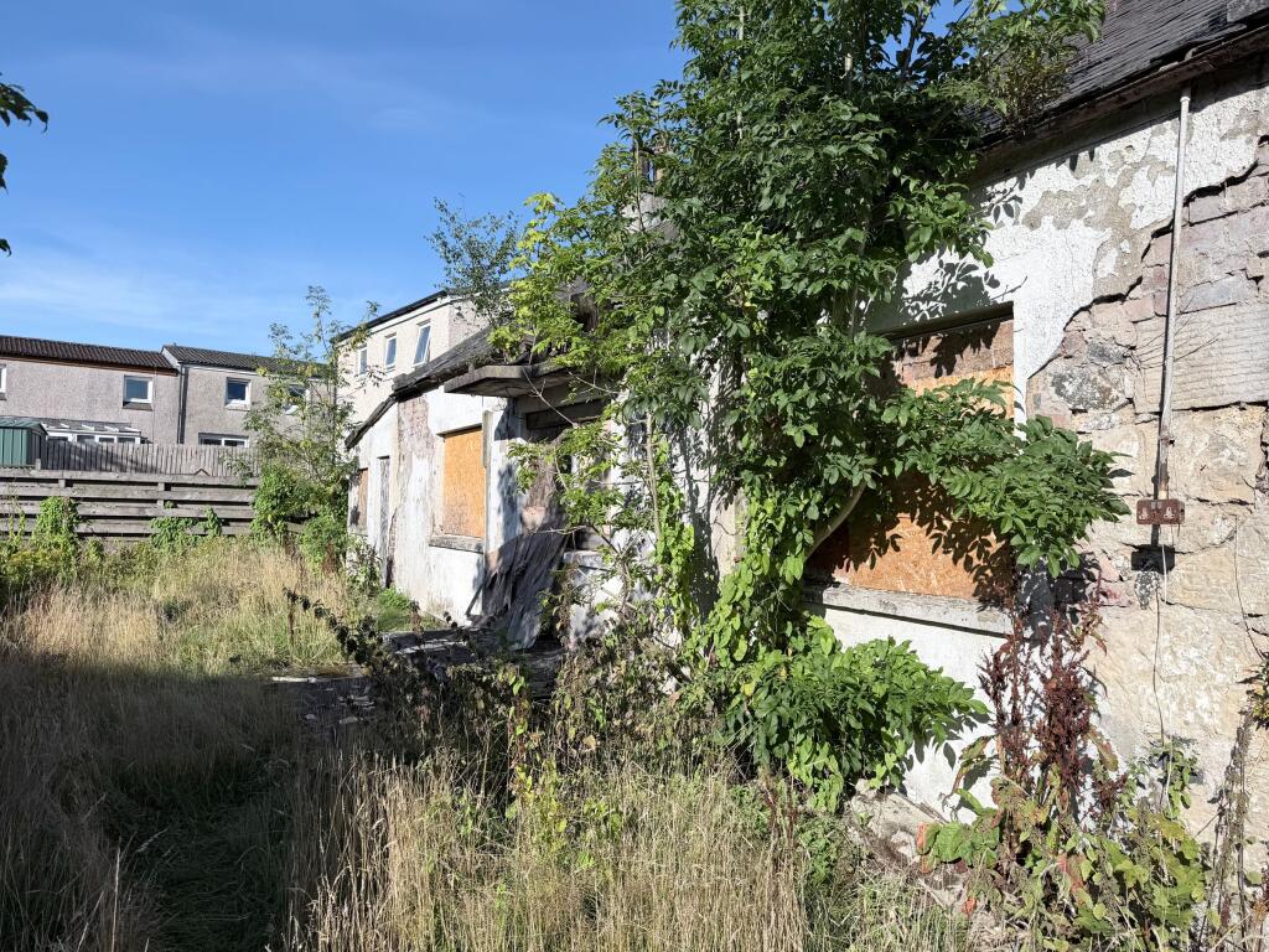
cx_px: 634
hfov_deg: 71.6
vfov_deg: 56.8
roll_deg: -0.4
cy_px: 476
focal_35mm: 24
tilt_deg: +1.3
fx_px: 880
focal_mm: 6.76
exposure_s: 1/4975
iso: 80
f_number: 1.78
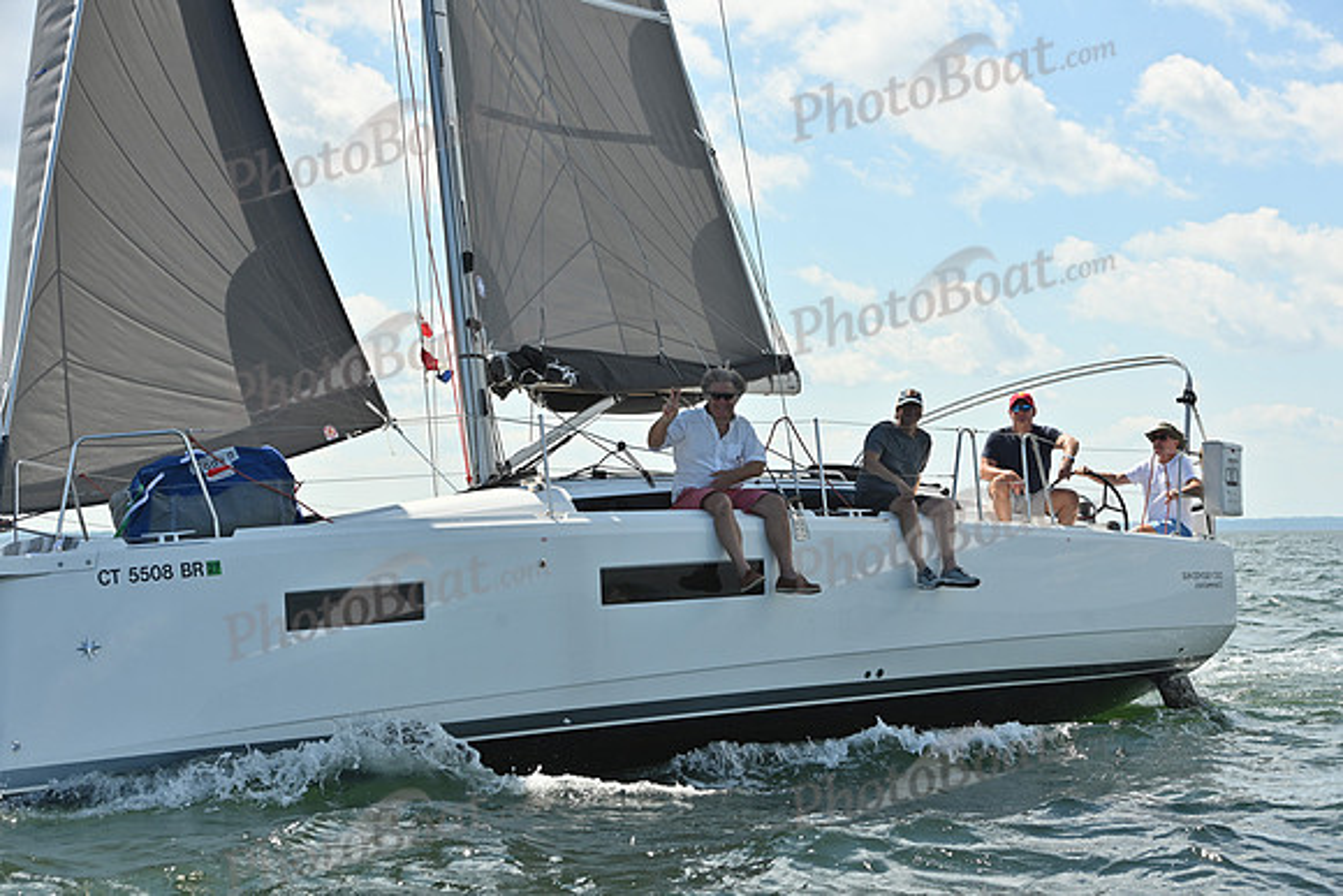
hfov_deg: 28.8
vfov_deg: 19.5
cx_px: 672
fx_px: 2612
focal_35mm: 70
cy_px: 448
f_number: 7.1
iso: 250
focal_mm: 70
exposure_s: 1/1250
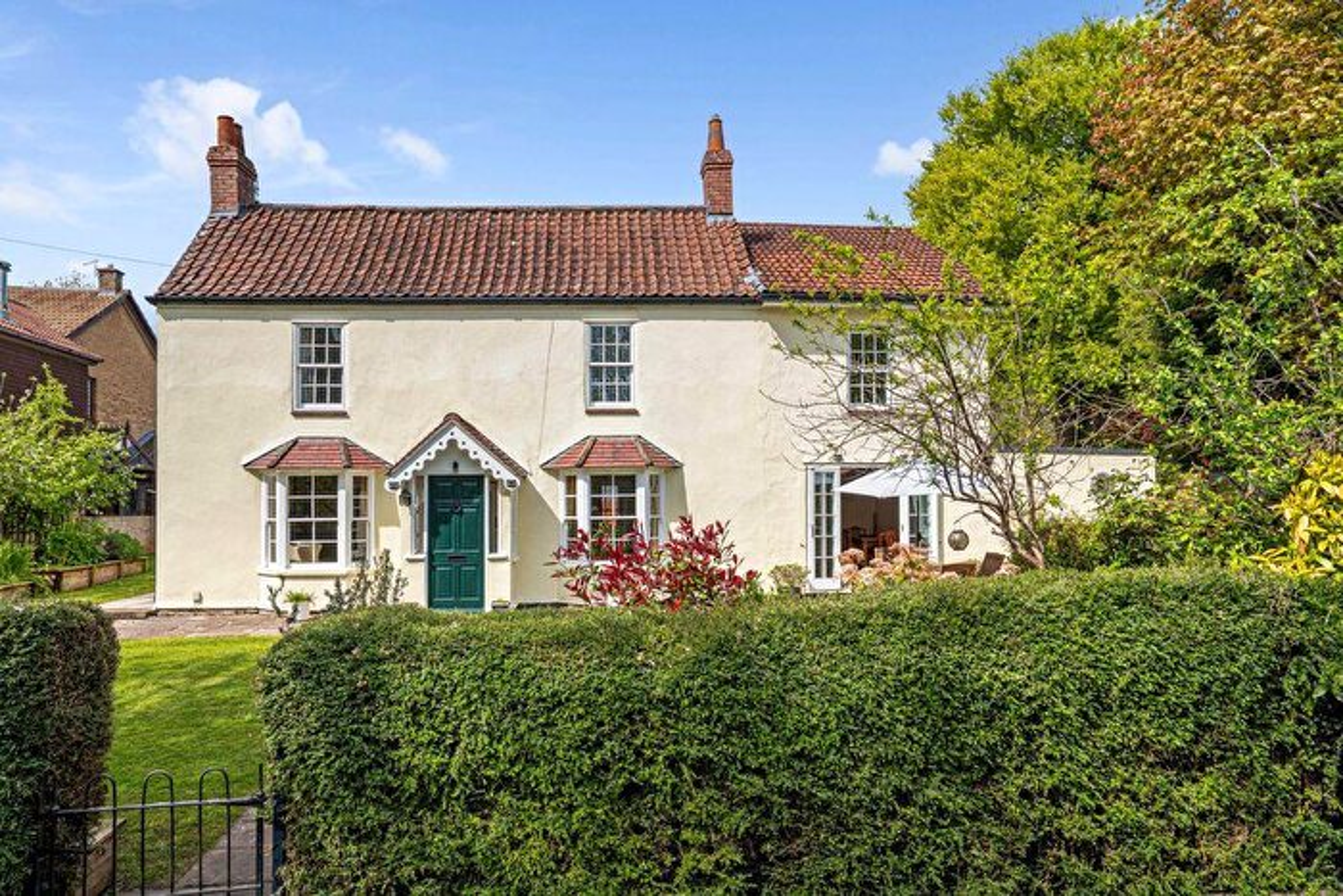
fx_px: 784
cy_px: 448
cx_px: 672
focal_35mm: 21
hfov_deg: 81.2
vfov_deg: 59.5
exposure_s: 1/250
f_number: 8
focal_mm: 21
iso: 160
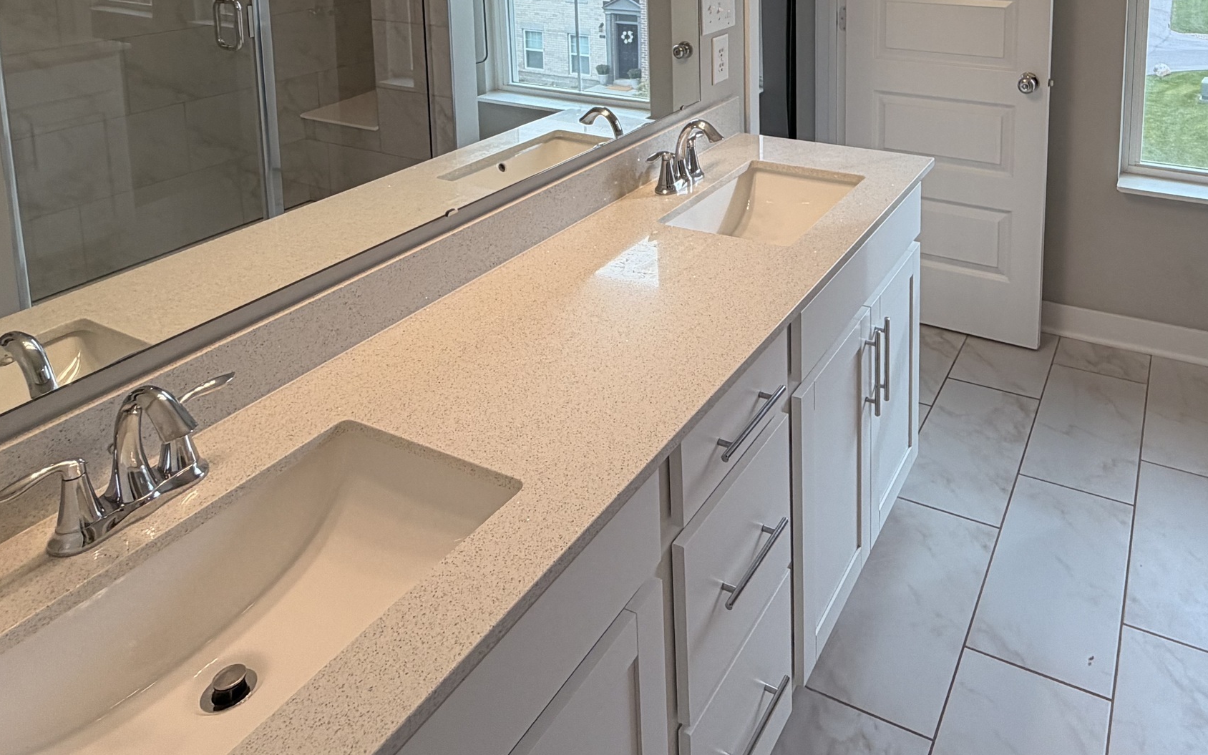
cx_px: 799
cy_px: -5
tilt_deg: -7.6
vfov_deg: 40.2
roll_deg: +0.8
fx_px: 889
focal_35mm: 27
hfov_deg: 66.7
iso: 64
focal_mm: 2.22
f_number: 2.2
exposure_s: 1/136
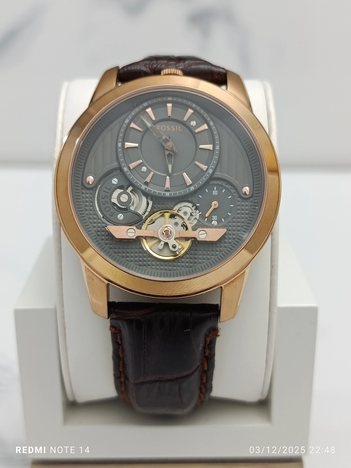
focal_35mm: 48
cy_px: 234
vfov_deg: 39.7
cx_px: 176
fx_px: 649
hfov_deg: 30.3
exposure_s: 1/100
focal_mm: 5.24
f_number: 1.7
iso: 414
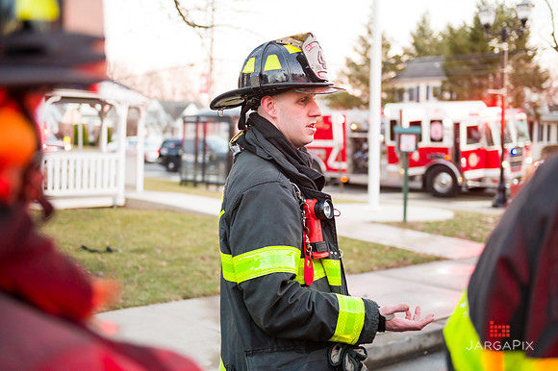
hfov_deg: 41.1
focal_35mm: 48
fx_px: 744
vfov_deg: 28.0
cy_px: 186
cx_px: 279
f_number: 3.2
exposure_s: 1/250
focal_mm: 48
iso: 2000
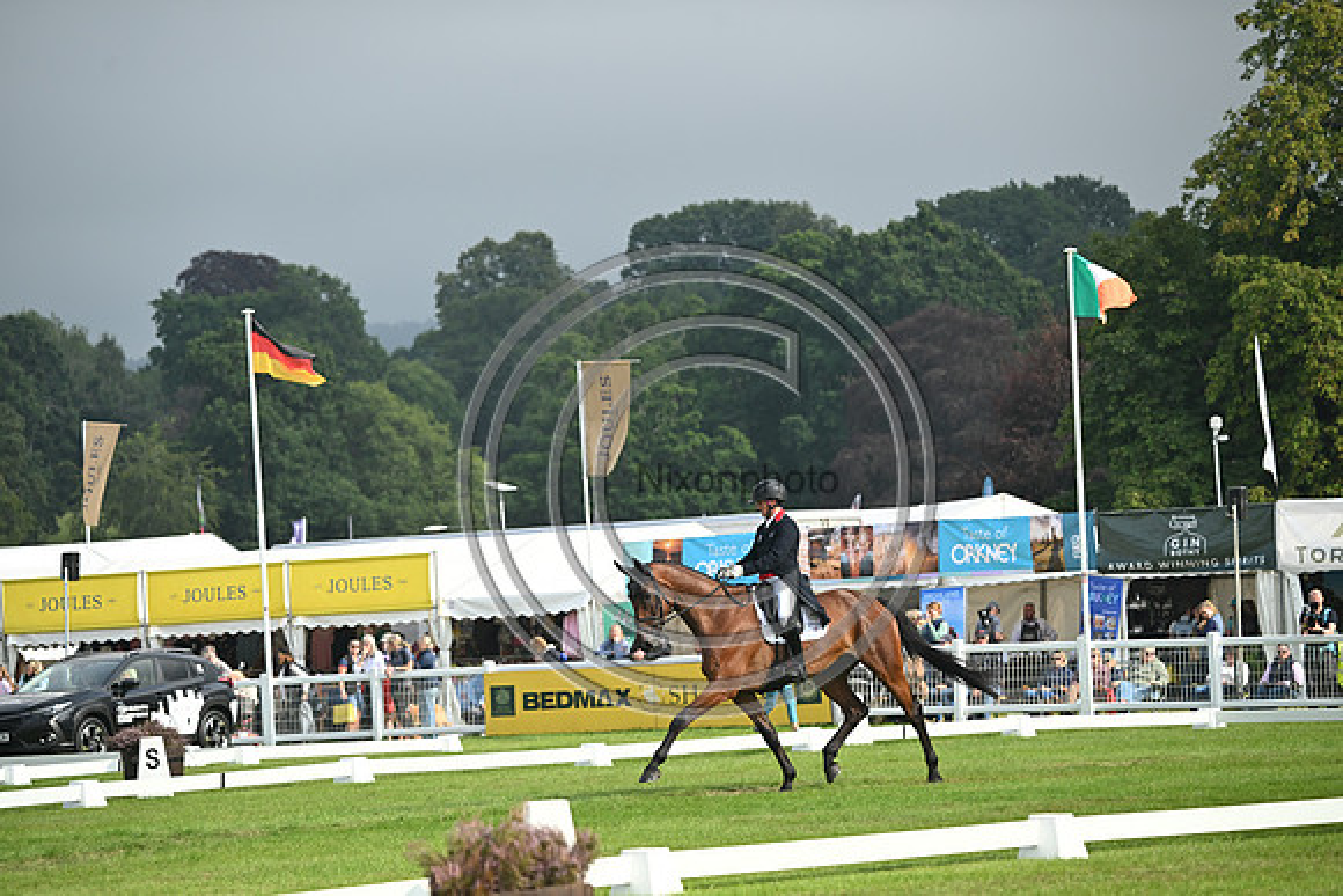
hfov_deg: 11.1
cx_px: 672
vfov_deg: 7.4
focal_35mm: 185
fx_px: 6903
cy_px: 448
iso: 400
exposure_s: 1/1250
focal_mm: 185
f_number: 5
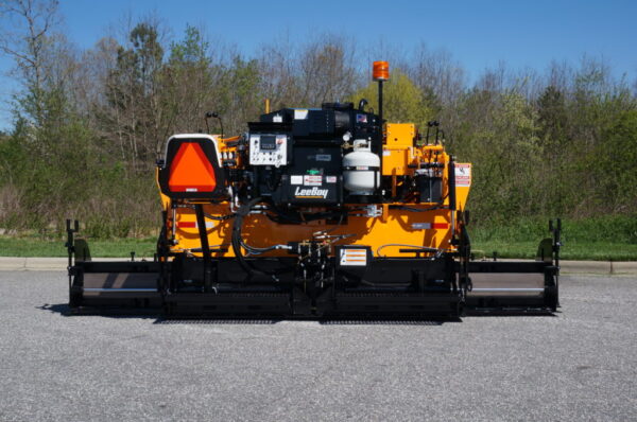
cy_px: 211
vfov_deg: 31.8
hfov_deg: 46.5
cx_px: 318
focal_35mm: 42
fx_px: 742
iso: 100
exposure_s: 1/200
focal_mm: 28
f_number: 11
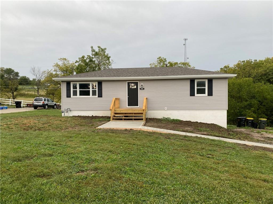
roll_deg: -0.1
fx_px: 205
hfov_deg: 67.3
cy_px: 102
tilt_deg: -0.5
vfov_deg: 53.1
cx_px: 136
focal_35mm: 26
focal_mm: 4.25
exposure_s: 1/417
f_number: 1.8
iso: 32
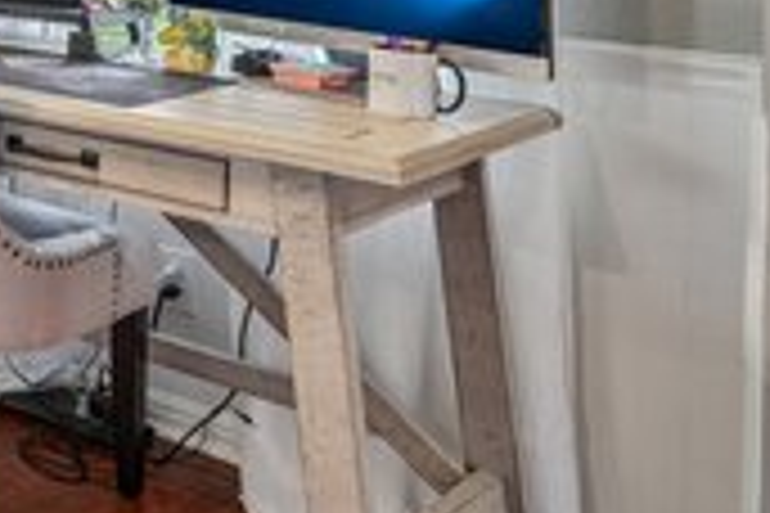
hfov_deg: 21.2
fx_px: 1283
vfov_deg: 20.5
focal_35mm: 60
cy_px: -164
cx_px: -639
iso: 400
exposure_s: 1/8
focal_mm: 16
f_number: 8
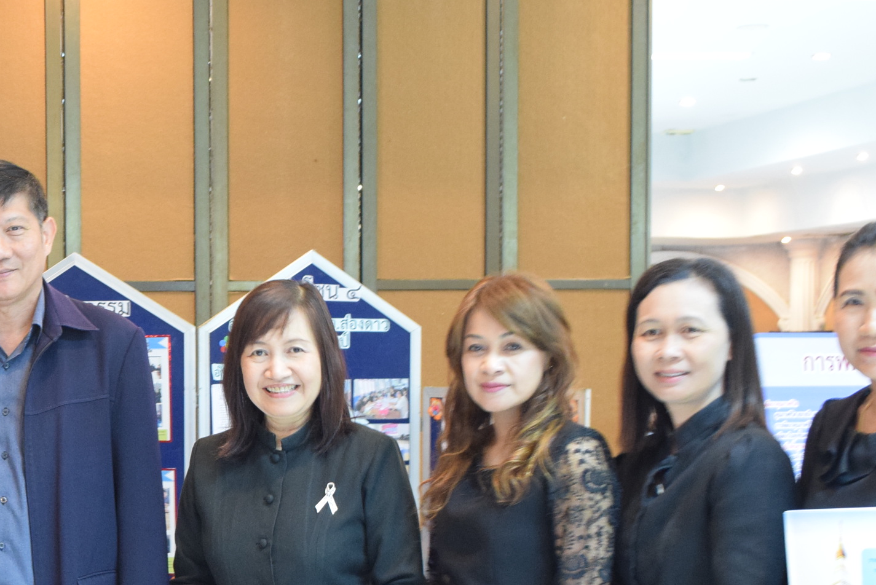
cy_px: 527
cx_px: -20
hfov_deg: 22.8
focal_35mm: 85
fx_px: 2071
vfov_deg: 15.9
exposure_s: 1/2.5
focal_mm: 27
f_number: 5.6
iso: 1600
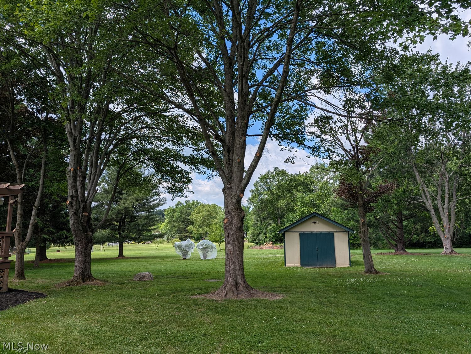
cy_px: 177
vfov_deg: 56.9
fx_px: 327
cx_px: 236
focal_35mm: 24
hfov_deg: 71.5
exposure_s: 1/1435
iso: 22
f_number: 1.68
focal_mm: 6.9
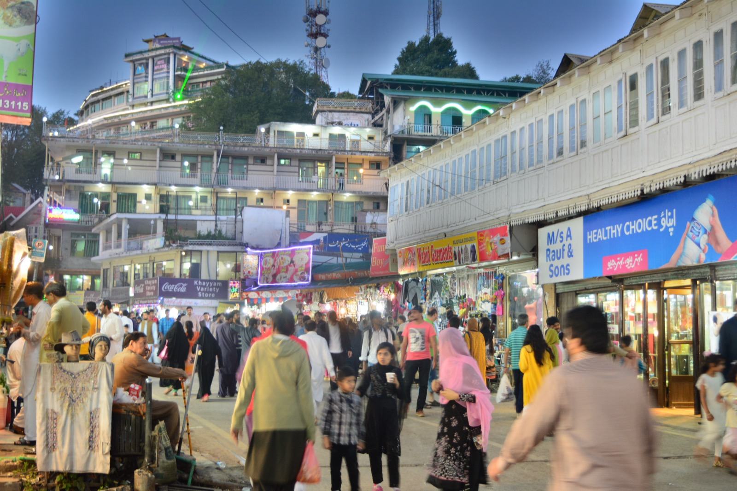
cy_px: 246
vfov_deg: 30.8
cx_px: 368
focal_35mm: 44
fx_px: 890
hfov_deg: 45.0
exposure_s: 1/30
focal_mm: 29
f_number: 4.2
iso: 1000
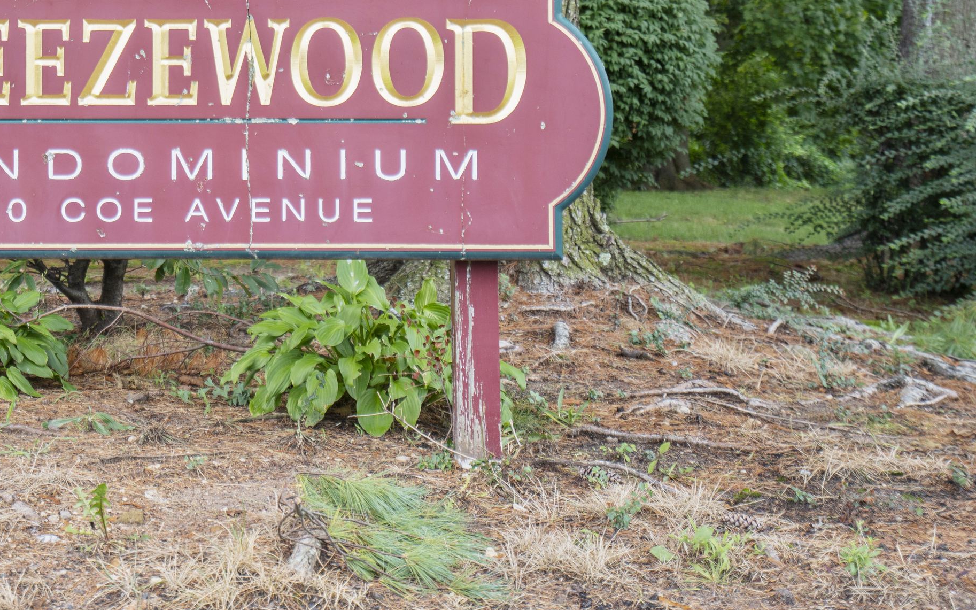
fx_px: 1596
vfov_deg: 21.4
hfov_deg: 32.9
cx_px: 173
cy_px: 120
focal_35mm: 60
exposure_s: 1/160
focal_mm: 35
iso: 250
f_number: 4
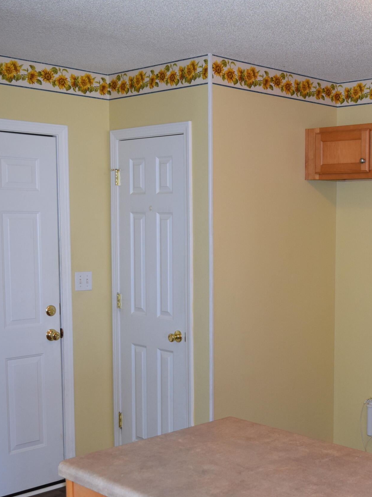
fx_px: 745
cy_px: 295
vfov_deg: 36.7
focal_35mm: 52
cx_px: 325
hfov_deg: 27.2
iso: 800
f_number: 5
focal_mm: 20
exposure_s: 1/100
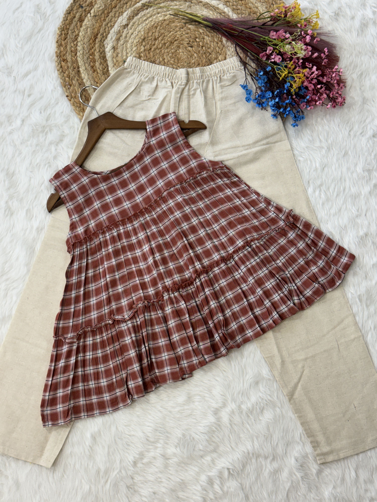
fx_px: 697
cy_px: 251
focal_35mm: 48
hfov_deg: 30.3
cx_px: 188
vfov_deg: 39.7
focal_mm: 6.76
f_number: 1.78
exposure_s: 1/100
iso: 100
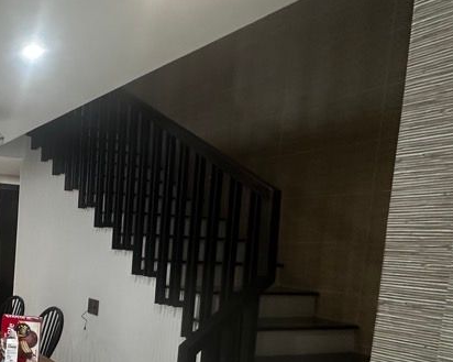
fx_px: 456
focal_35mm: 34
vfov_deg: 41.8
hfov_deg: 43.3
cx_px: -24
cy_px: 278
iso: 320
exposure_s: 1/90
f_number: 2.2
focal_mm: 2.22
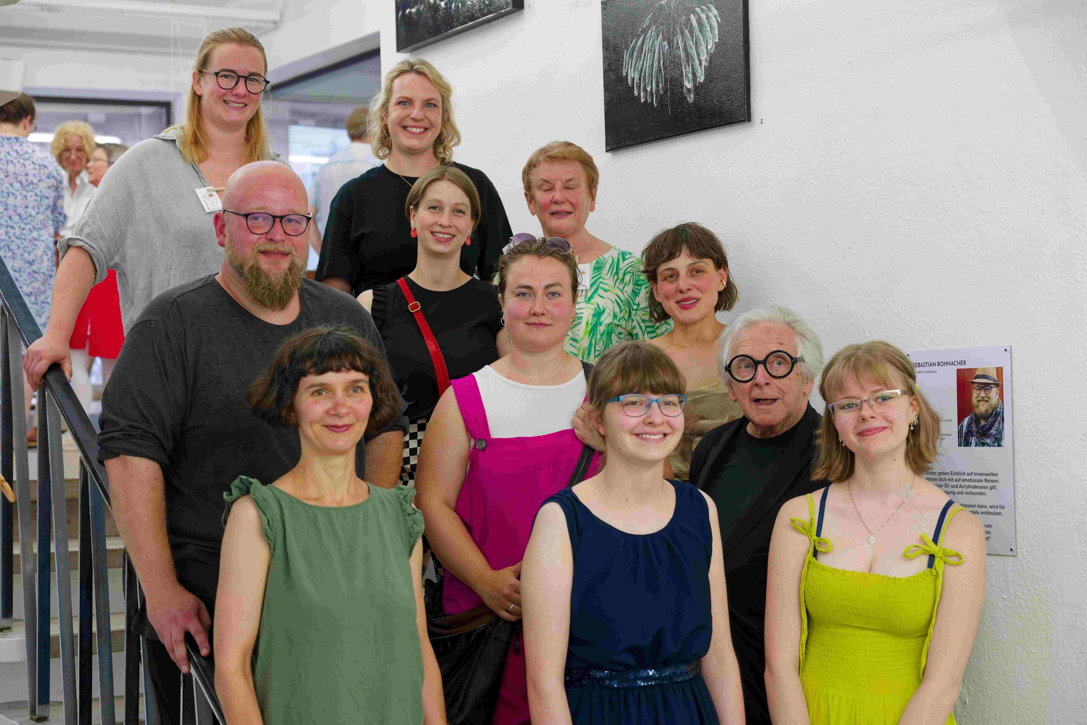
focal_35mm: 58
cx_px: 544
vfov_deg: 23.4
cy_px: 362
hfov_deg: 34.5
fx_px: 1751
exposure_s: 1/60
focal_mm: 58
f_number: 4
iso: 560
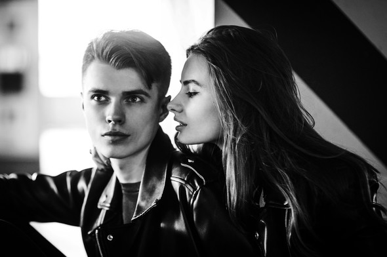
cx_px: 194
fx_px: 1369
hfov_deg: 16.1
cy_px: 128
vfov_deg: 10.7
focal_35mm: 128
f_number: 1.8
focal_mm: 85
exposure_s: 1/160
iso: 200
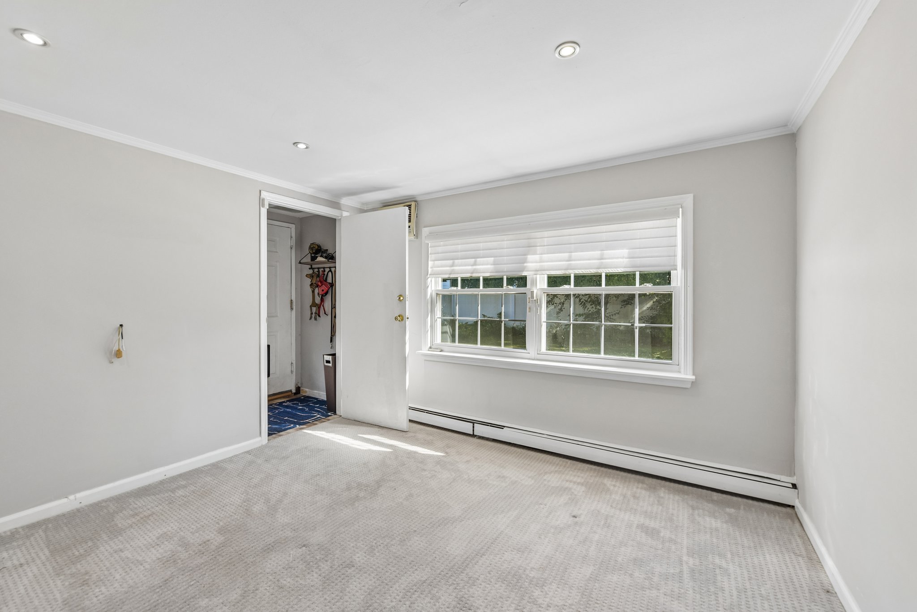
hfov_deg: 104.3
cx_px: 458
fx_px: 357
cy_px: 306
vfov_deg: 81.2
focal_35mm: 14
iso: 400
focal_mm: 14
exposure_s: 1/80
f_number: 8
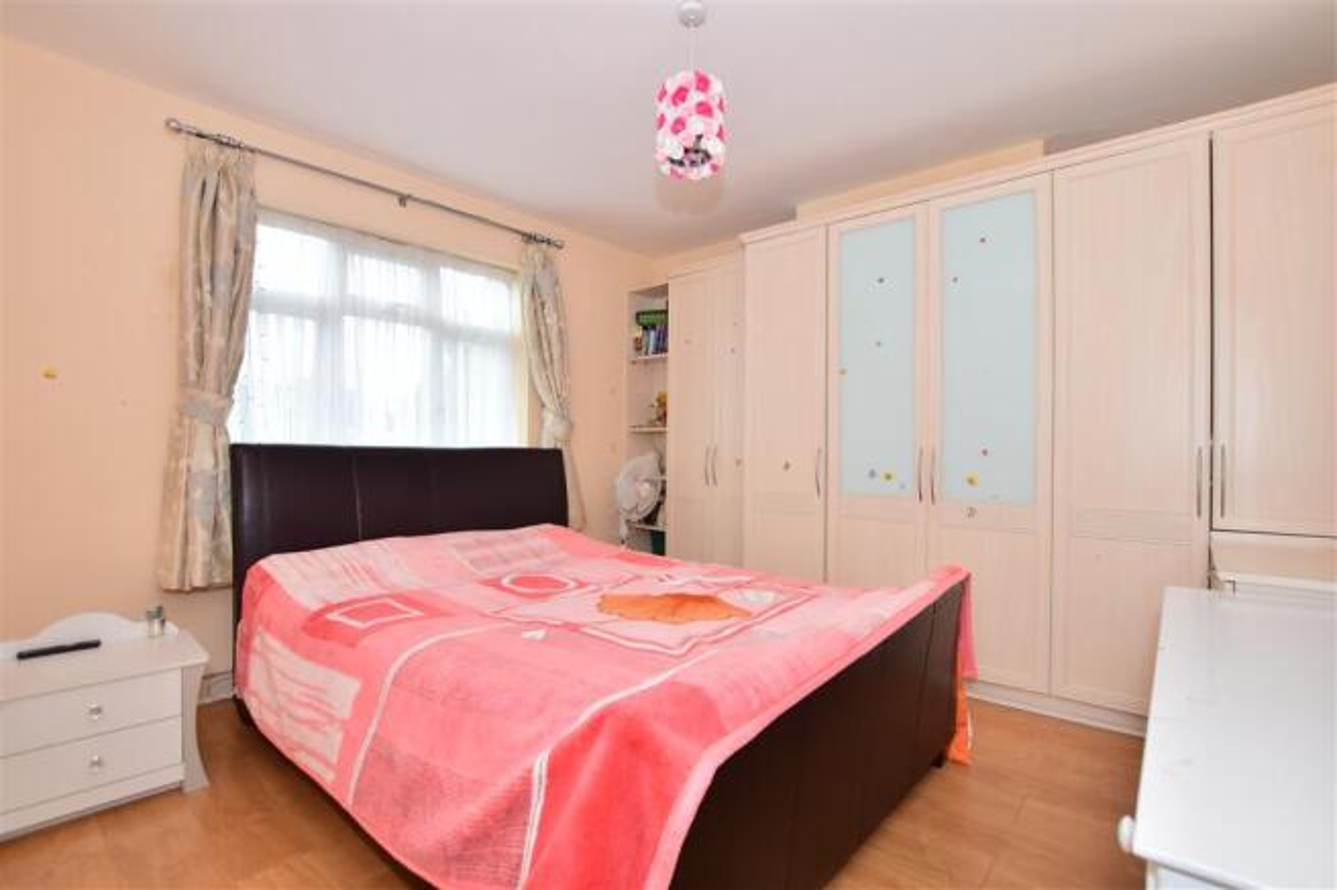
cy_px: 445
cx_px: 668
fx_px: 557
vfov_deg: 77.3
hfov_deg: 100.4
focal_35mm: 15
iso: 400
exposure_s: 1/50
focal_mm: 10
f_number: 7.1
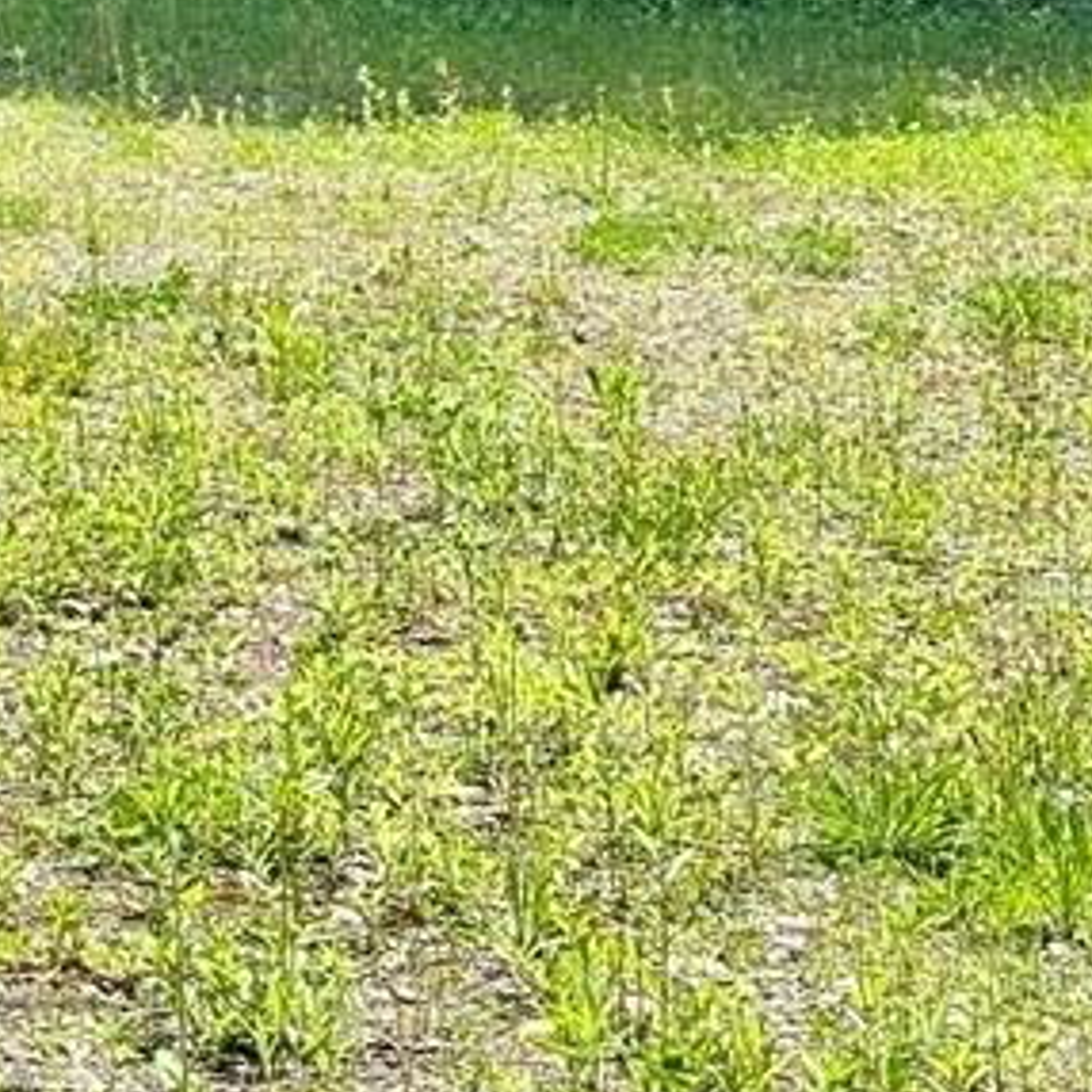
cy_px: -244
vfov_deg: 11.3
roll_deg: +1.0
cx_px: -397
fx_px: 5425
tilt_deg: -1.7
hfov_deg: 11.2
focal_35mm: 152
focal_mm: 6.76
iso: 64
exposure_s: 1/1923
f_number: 1.78
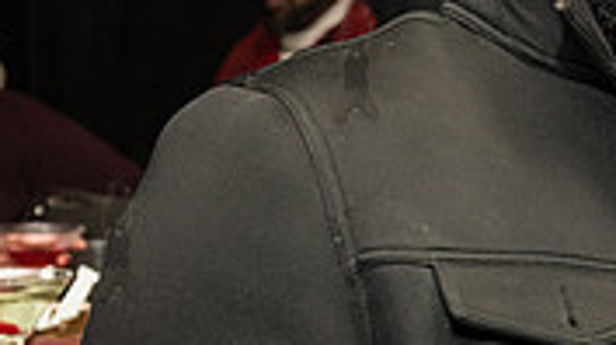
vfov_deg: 10.7
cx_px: 810
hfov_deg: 17.7
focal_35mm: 113
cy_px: 237
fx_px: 1843
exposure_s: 1/250
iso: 2000
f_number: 4.5
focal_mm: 31
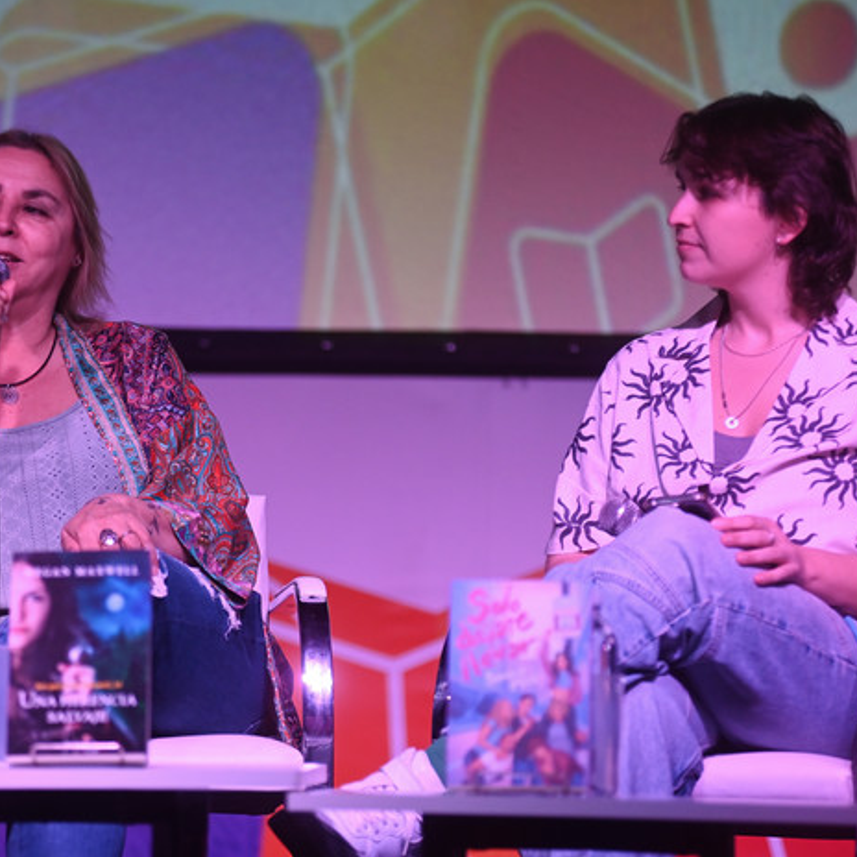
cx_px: 275
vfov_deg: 7.2
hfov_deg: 7.2
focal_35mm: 244
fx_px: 6834
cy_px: 428
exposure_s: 1/640
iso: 2000
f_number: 2.8
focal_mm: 185
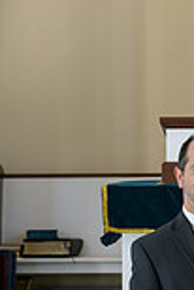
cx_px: 269
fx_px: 1411
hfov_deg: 7.7
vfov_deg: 11.7
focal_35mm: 175
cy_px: 168
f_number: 3.2
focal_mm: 60
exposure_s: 1/125
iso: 400
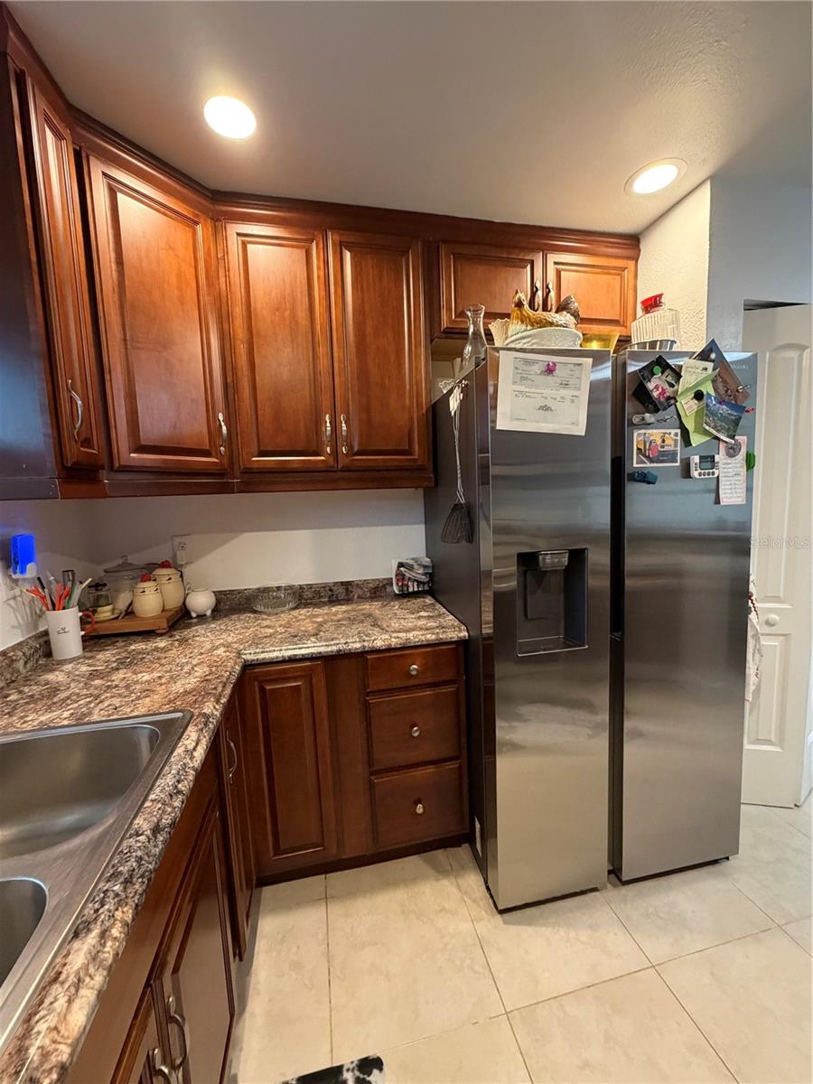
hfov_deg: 85.7
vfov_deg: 102.1
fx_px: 438
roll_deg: +2.8
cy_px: 542
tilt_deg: -5.4
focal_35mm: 14
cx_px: 406
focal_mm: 2.22
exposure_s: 1/60
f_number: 2.2
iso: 500
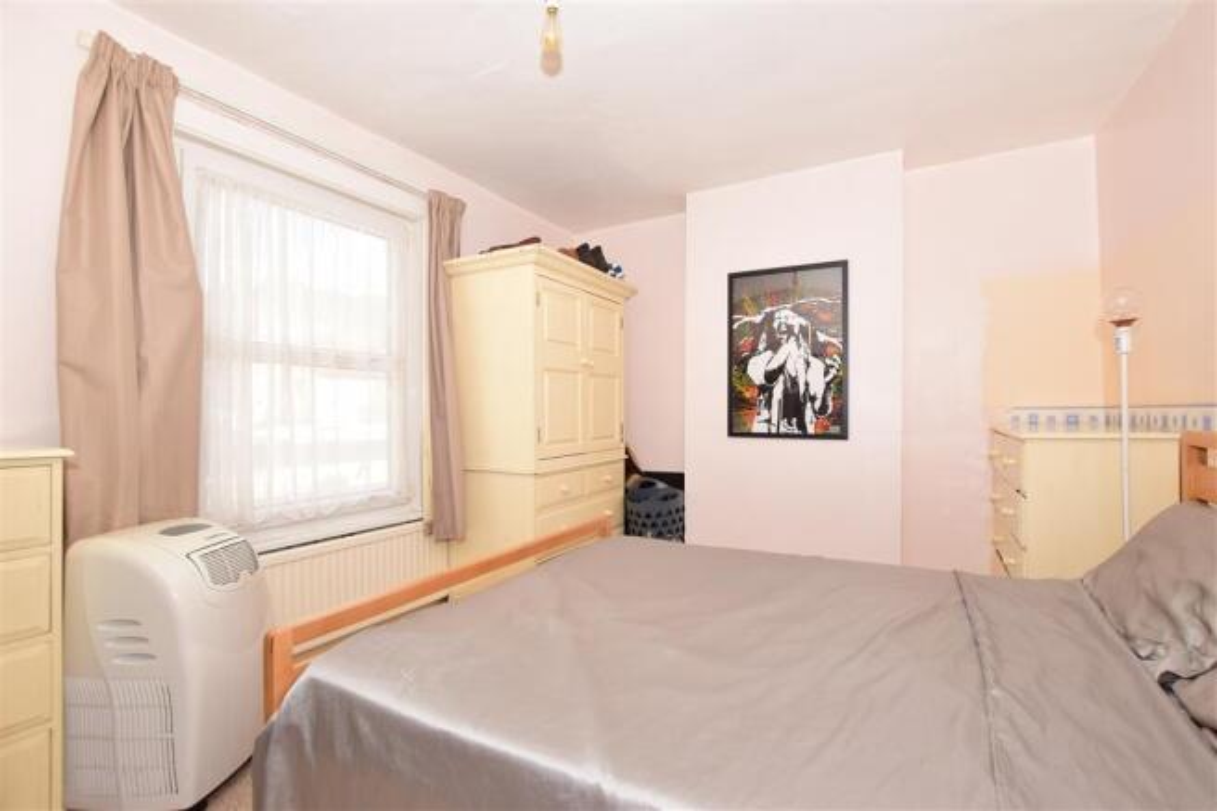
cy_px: 406
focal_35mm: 15
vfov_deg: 77.3
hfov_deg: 100.4
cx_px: 608
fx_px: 507
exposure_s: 1/200
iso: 400
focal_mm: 10
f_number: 8
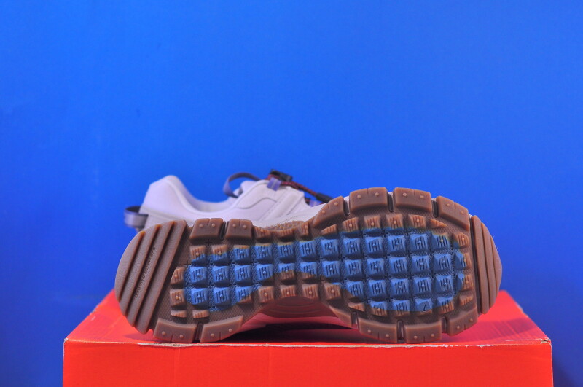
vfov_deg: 18.1
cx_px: 292
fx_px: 1213
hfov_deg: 27.0
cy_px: 194
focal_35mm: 75
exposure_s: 1/250
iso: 250
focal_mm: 50
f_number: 3.2
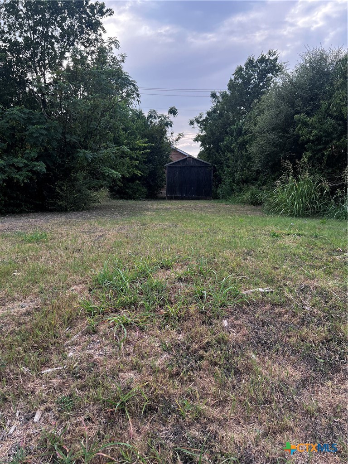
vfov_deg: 67.3
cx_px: 174
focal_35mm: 26
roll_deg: -1.5
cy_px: 232
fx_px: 349
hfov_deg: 53.1
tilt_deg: -5.0
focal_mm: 5.7
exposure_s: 1/594
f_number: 1.5
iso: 50
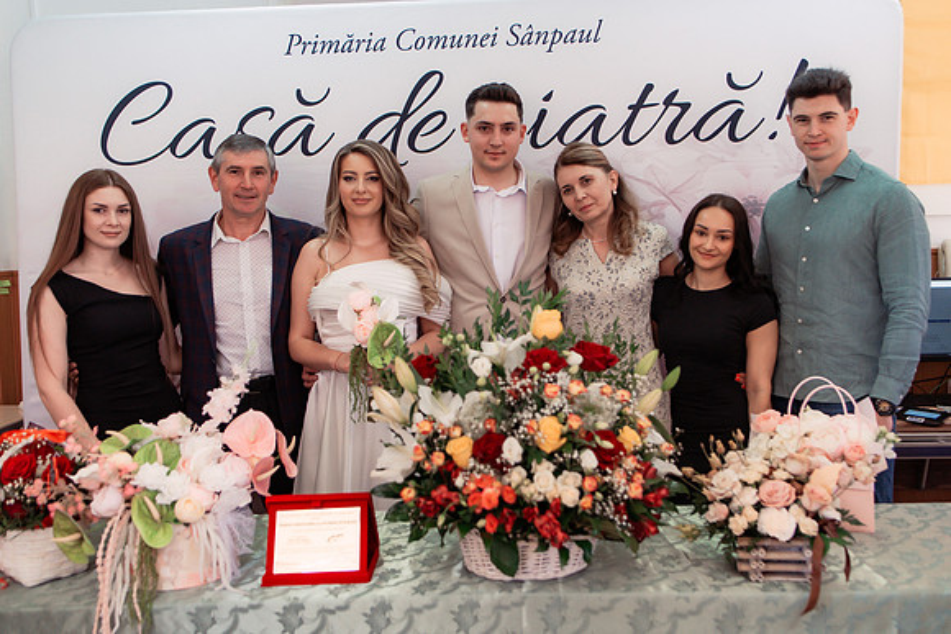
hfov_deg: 54.4
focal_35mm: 35
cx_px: 476
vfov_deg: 37.9
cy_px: 317
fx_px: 925
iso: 1000
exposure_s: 1/250
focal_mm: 35
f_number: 2.8
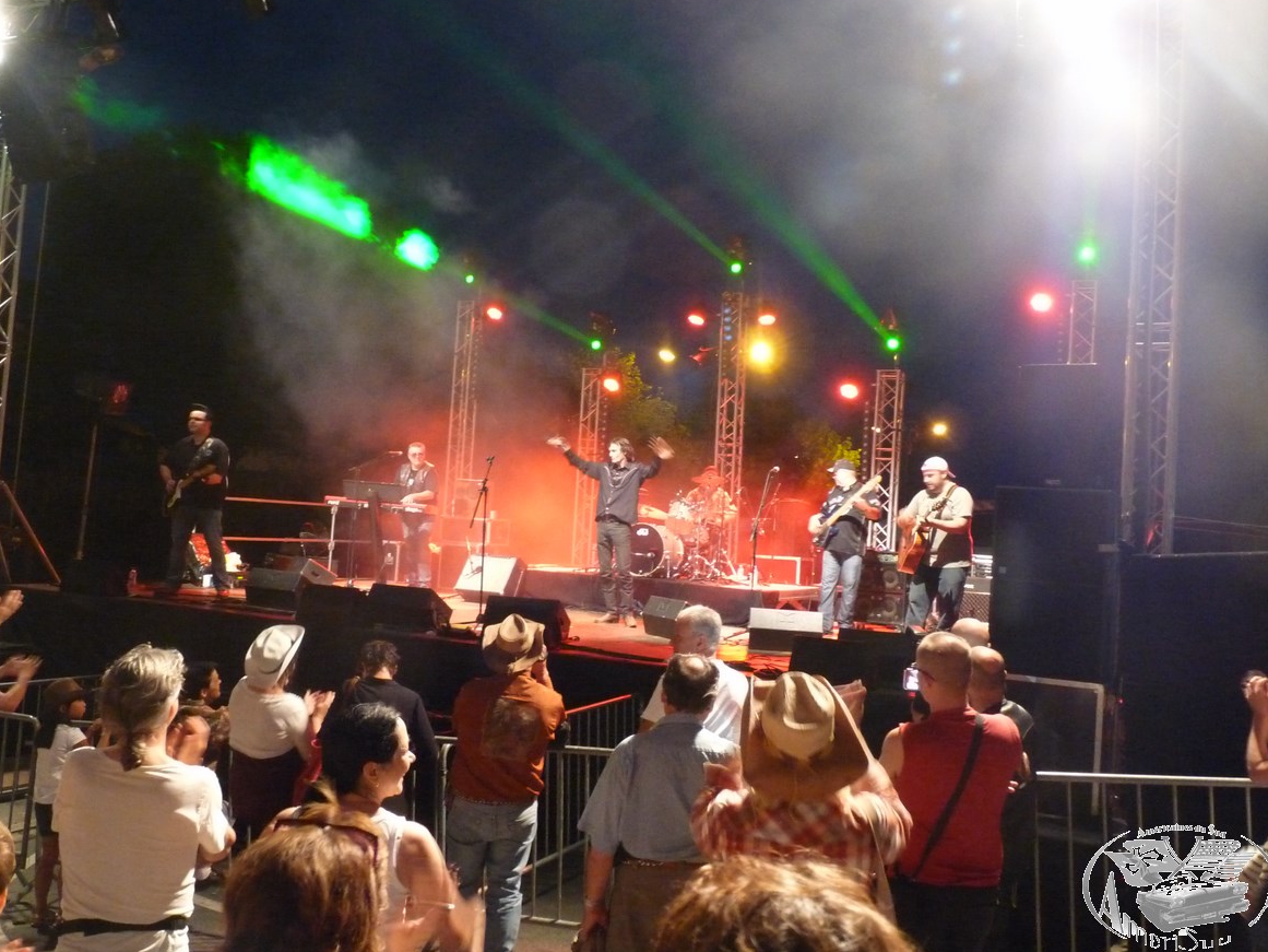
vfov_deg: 45.4
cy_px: 477
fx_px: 1136
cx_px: 640
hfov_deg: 58.3
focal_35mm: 31
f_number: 3
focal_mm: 5.4
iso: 800
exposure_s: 1/10
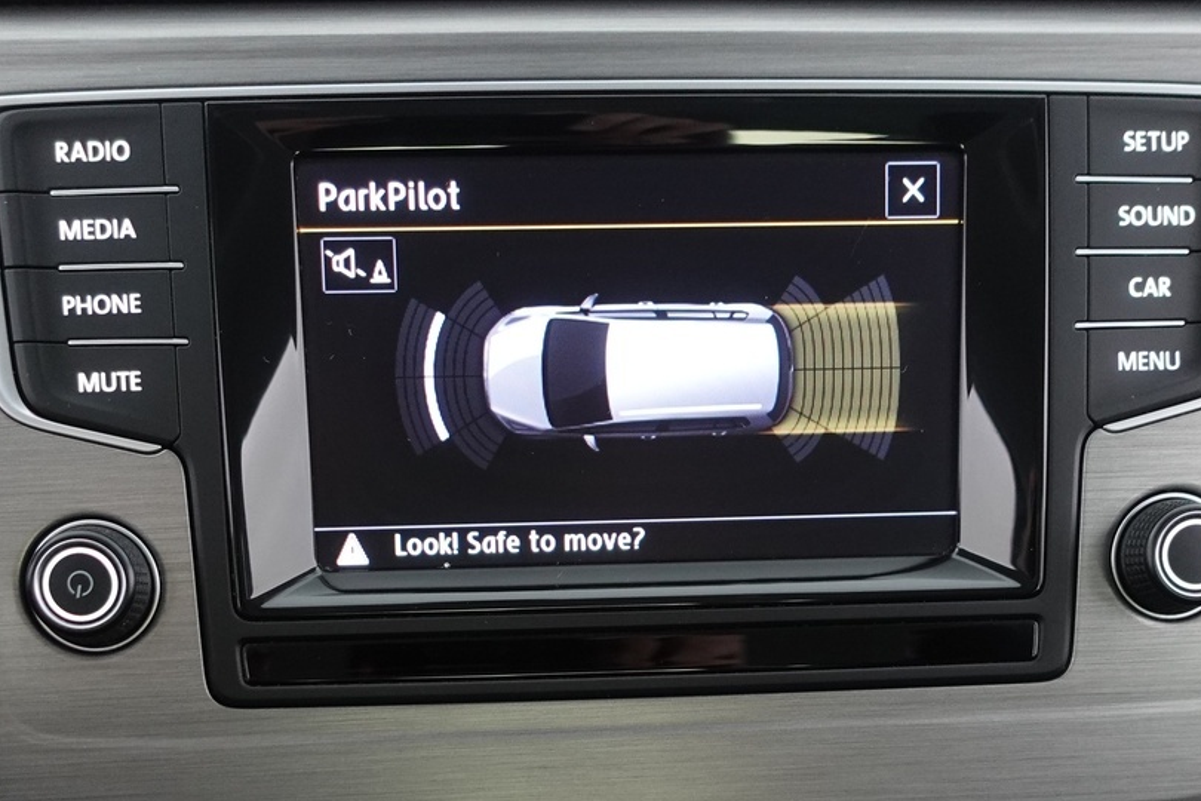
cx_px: 572
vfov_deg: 27.0
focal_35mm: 48
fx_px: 1601
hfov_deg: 41.1
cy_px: 737
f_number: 1.8
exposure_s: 1/20
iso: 800
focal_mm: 9.4
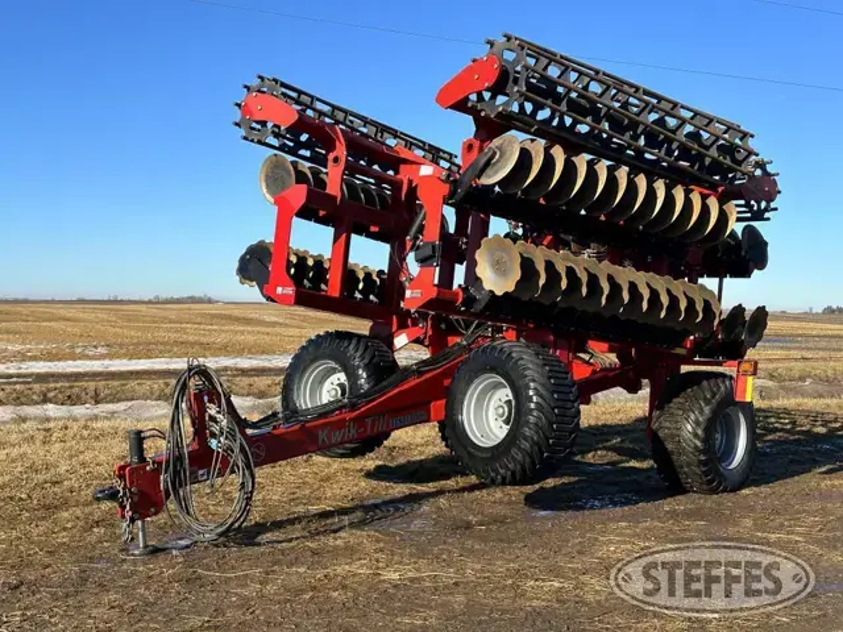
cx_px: 422
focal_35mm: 48
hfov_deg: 39.7
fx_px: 1169
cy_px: 316
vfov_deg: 30.3
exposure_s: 1/2890
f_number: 1.78
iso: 64
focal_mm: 6.86
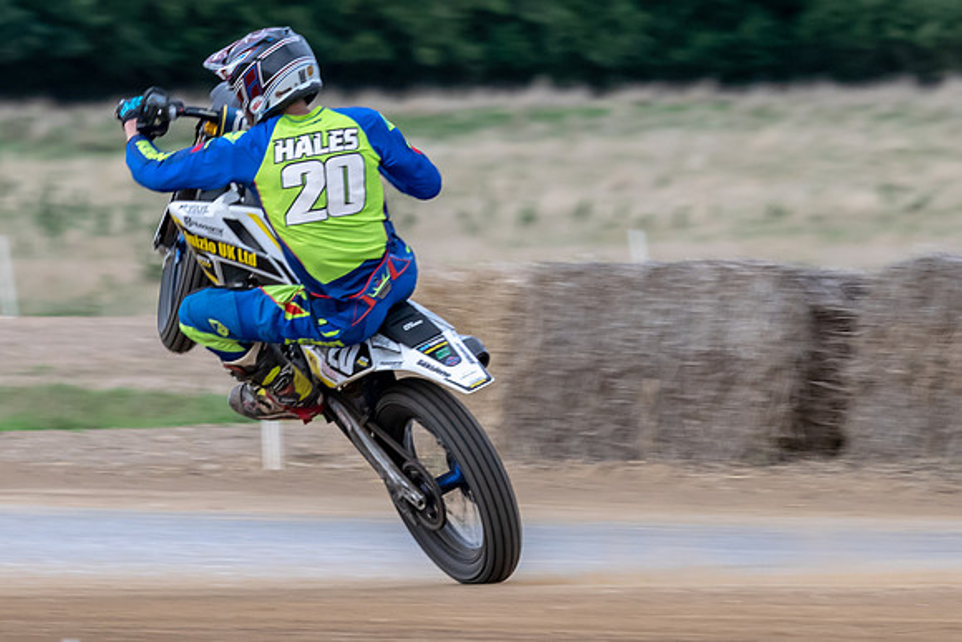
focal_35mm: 710
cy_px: 273
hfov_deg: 2.9
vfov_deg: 1.9
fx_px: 18976
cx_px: 329
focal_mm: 280
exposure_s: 1/160
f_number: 10
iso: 640
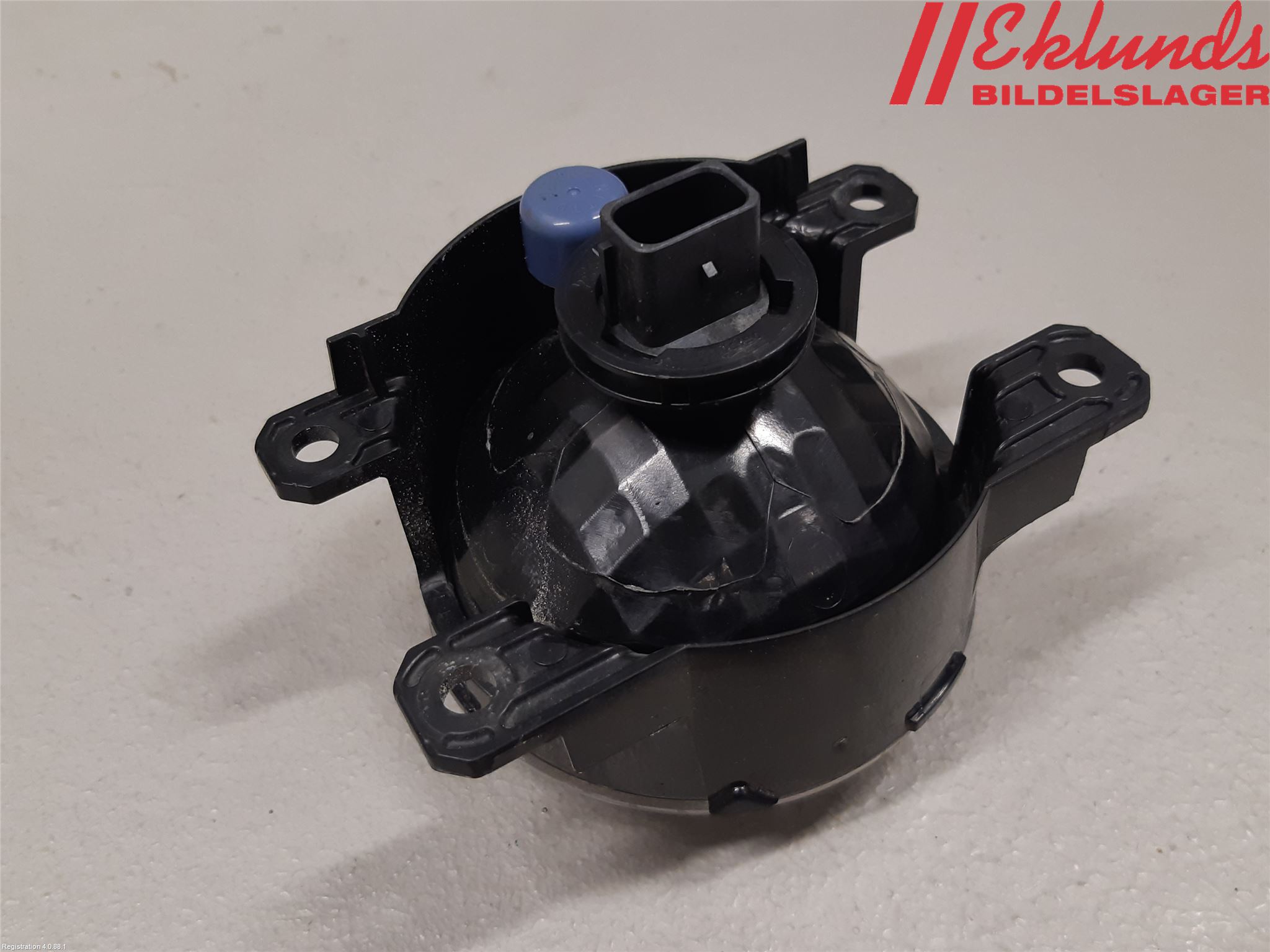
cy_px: 476
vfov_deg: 53.1
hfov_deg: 67.3
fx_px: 954
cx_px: 635
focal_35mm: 26
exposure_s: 1/50
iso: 100
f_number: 1.7
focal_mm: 3.93
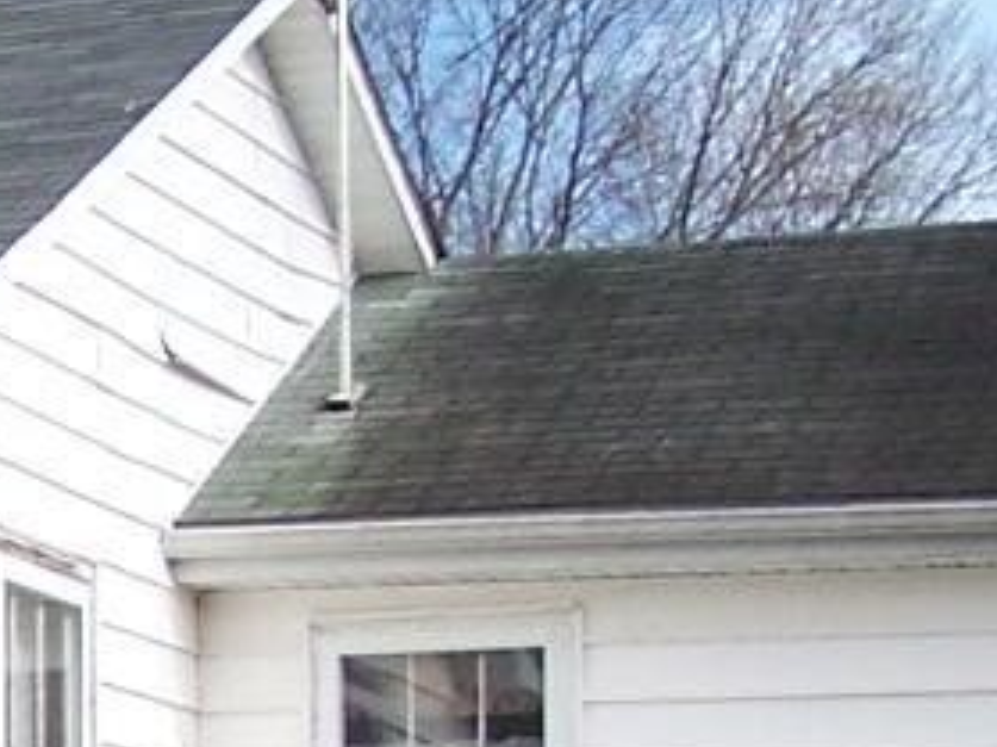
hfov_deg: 8.1
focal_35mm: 239
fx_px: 6881
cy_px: 1247
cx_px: -504
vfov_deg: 6.1
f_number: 2.9
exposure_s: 1/500
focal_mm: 7.1
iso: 80
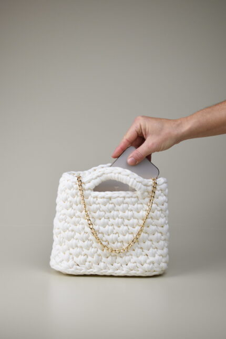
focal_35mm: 68
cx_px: 113
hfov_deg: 20.2
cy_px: 170
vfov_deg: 29.9
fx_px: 636
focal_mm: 45
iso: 400
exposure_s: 1/100
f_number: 5.6
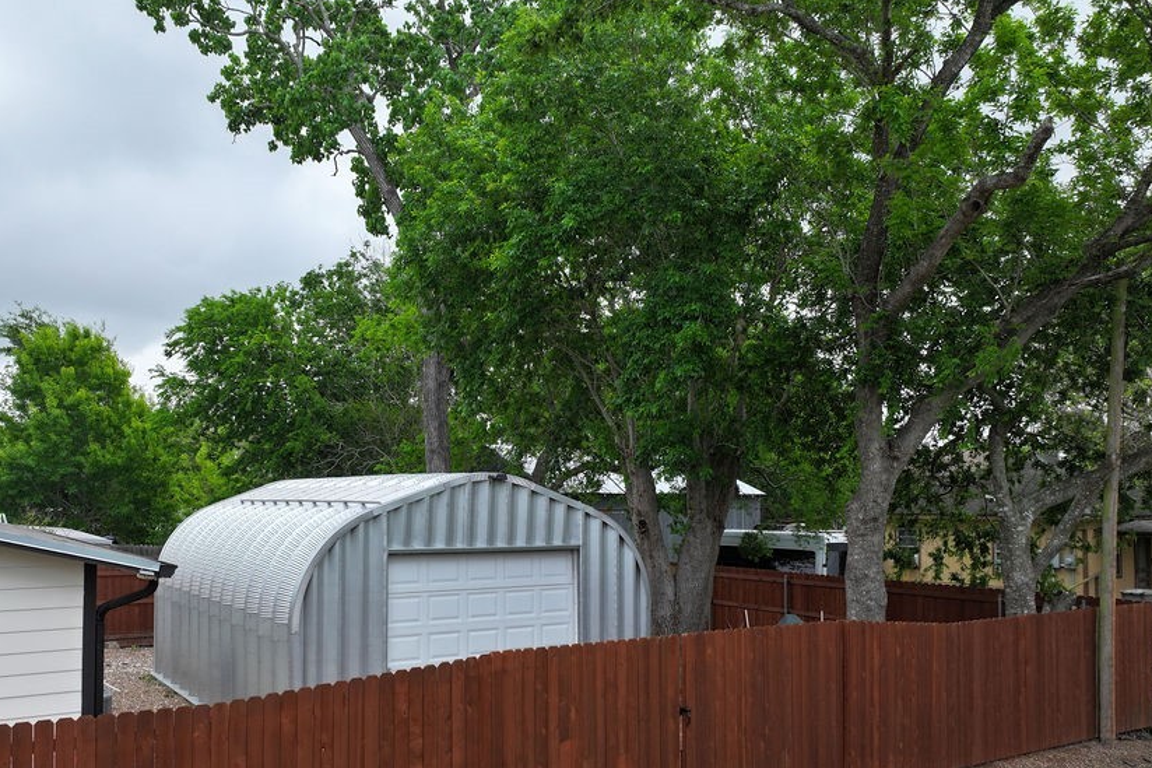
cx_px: 489
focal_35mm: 31
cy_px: 479
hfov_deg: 60.0
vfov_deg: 42.0
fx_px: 992
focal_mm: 12.29
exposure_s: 1/1250
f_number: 2.8
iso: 130
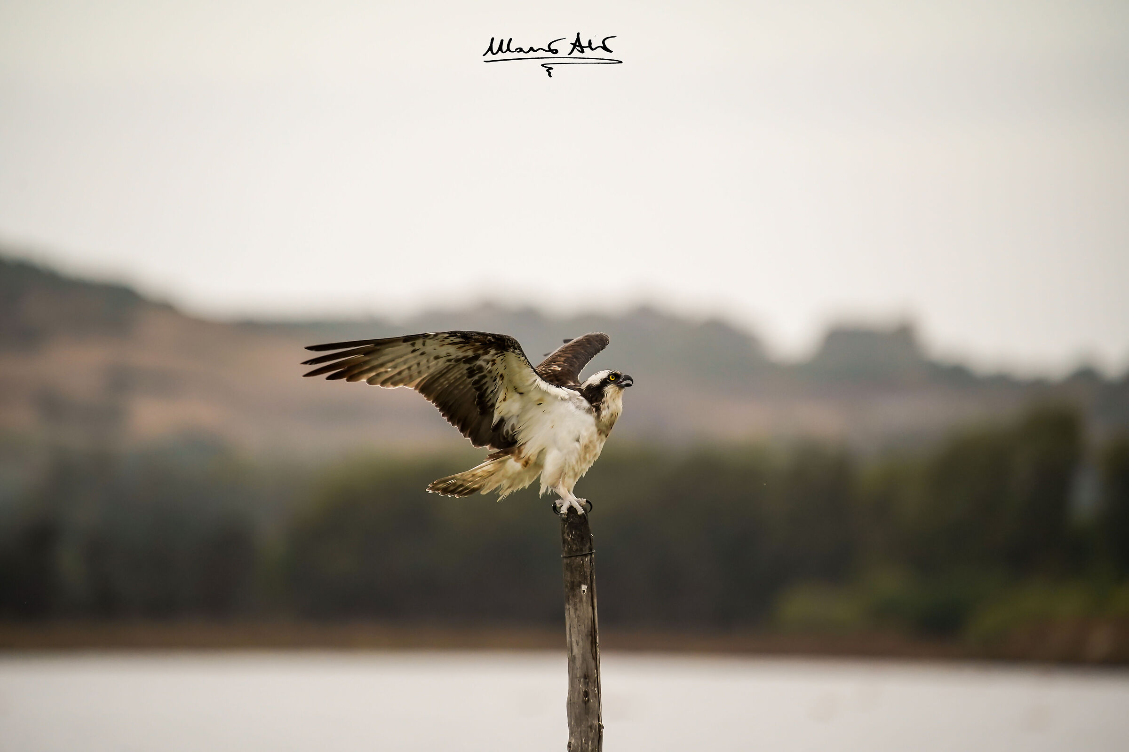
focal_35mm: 600
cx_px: 564
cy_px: 376
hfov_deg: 3.4
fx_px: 18815
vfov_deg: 2.3
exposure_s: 1/640
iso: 1600
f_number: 6.3
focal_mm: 600
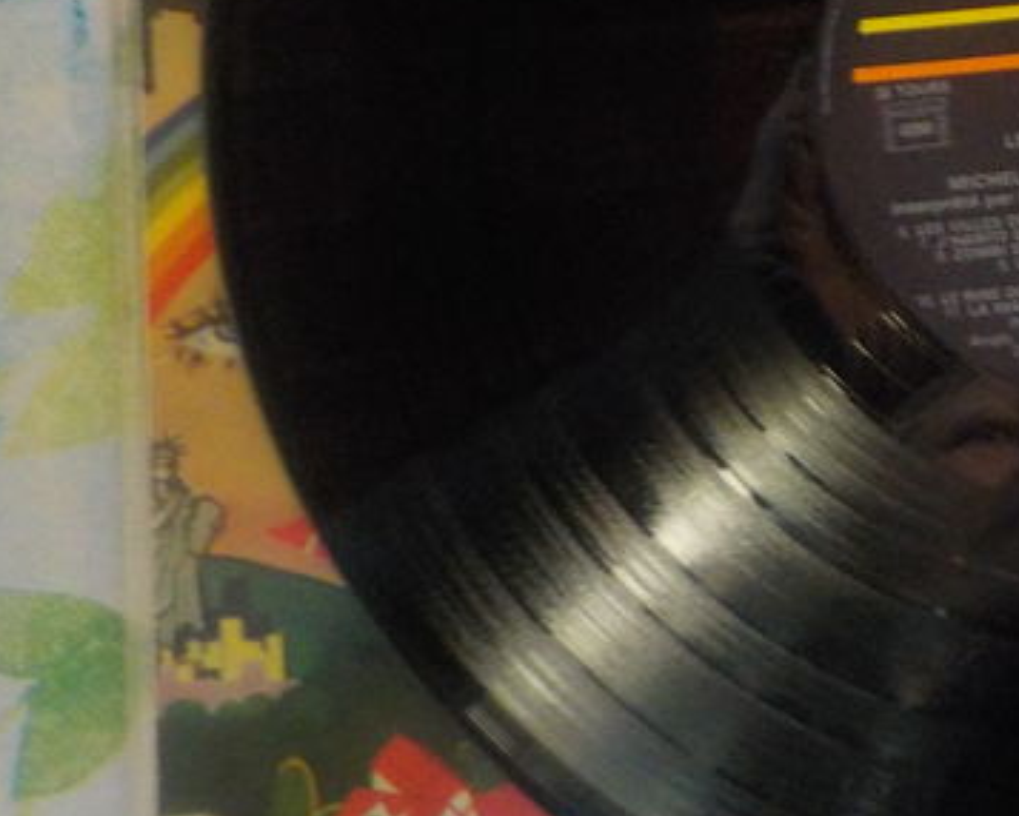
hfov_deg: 22.1
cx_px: 1093
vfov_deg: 18.6
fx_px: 2474
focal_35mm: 82
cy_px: 205
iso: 400
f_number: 3.3
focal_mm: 4.1
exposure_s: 1/15
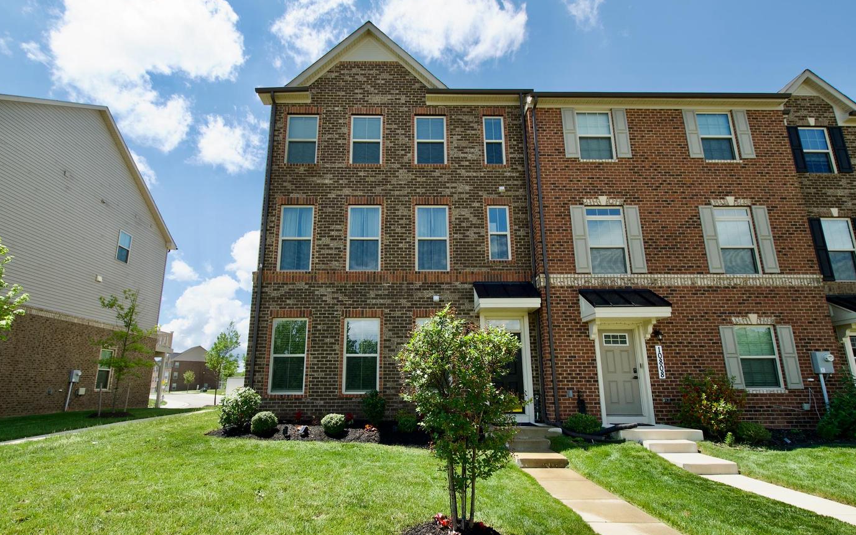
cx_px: 413
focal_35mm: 16
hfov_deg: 97.8
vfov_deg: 71.2
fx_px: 373
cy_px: 284
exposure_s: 1/1000
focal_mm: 10
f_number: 7.1
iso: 400
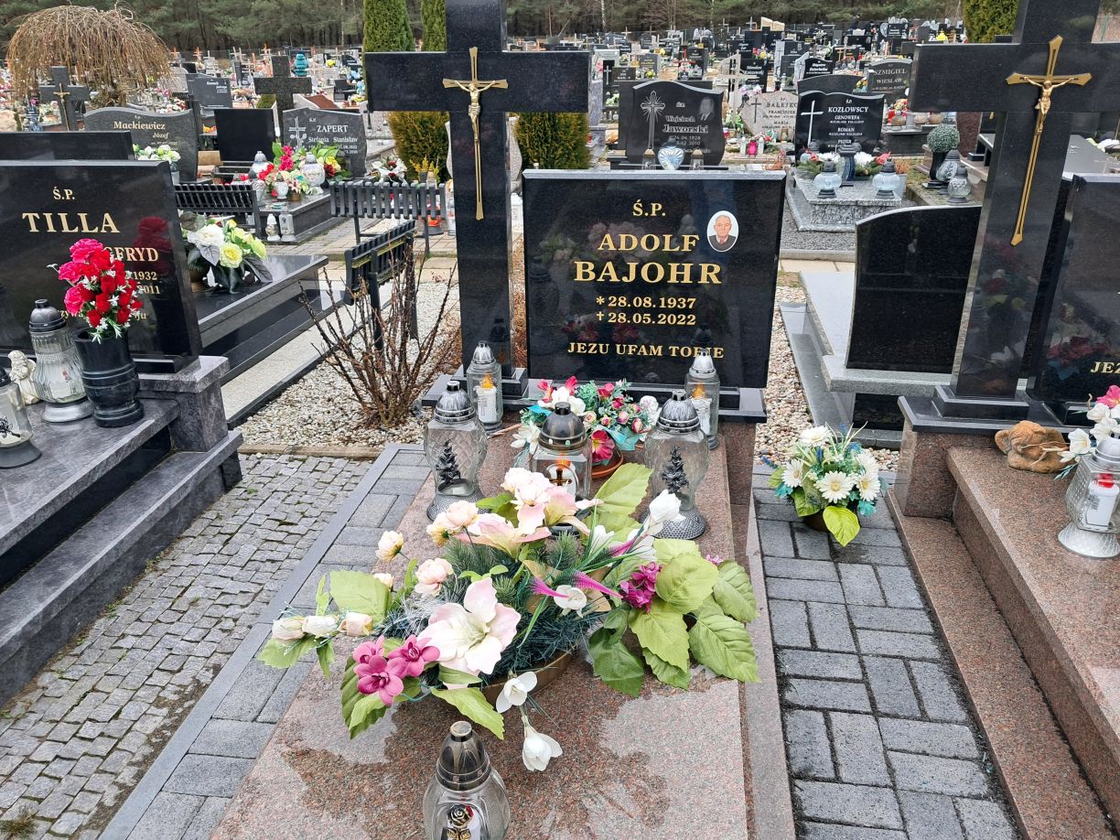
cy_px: 420
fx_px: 874
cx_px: 560
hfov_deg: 65.3
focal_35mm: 27
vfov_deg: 51.4
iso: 50
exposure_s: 1/100
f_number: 1.8
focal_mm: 4
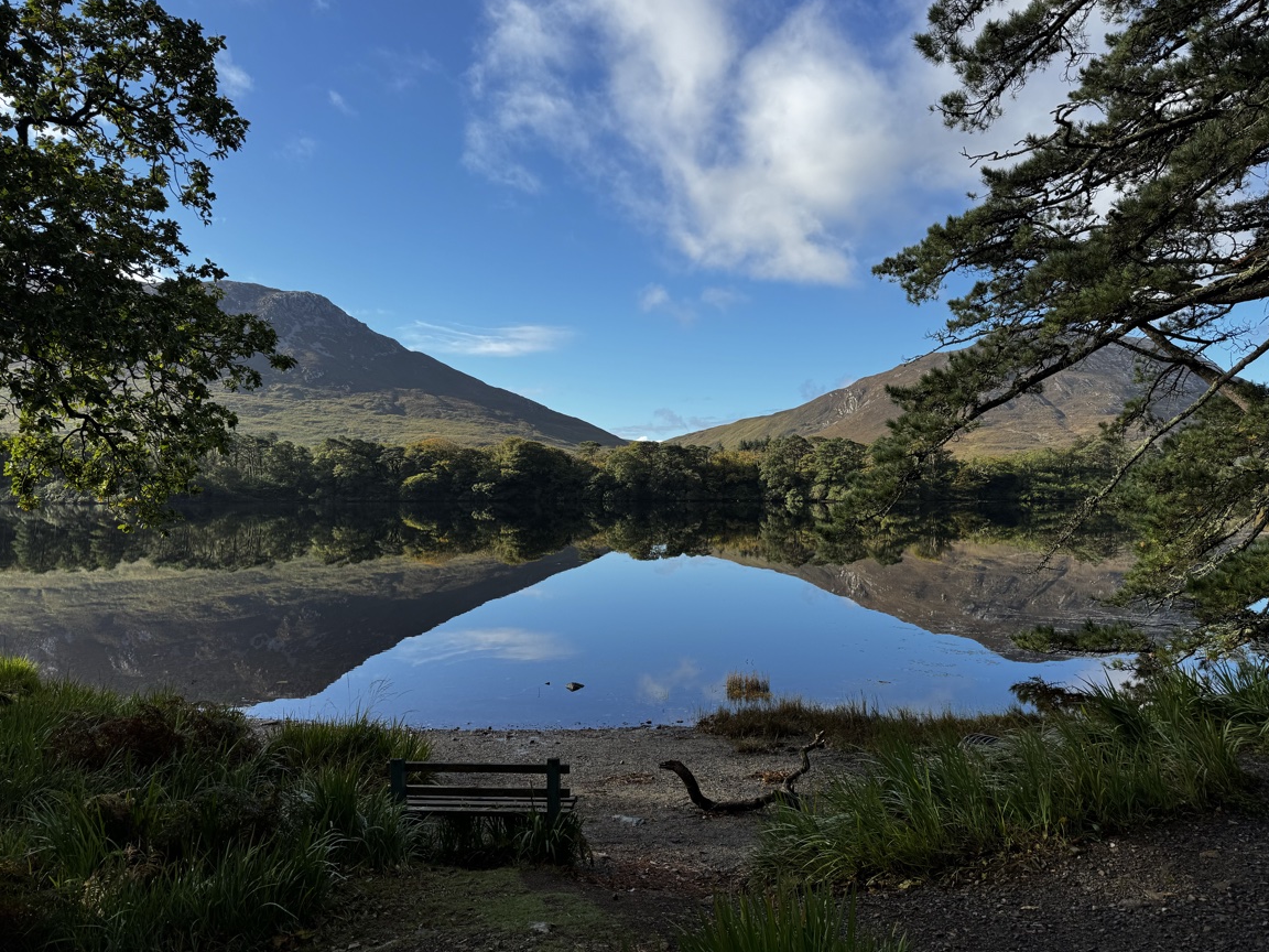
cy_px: 461
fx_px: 916
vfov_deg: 54.9
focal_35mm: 25
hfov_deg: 69.4
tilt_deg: +1.3
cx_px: 642
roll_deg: +0.1
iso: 80
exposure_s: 1/3096
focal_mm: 6.76
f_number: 1.78
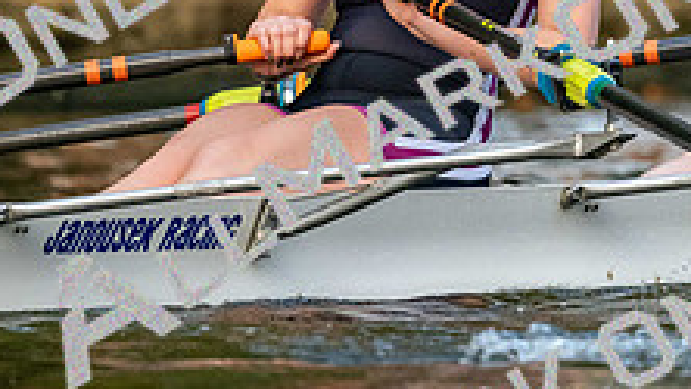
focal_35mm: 1095
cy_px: -92
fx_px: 20068
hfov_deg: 2.0
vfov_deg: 1.1
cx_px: 688
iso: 3200
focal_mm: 400
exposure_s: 1/2500
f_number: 4.5
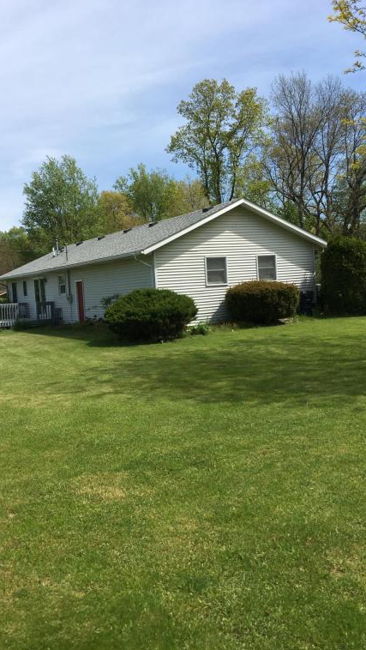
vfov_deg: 61.0
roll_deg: +4.3
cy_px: 326
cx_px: 155
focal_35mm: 32
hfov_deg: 36.6
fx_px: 551
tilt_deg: -1.3
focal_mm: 4.15
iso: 25
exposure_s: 1/1923
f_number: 2.2
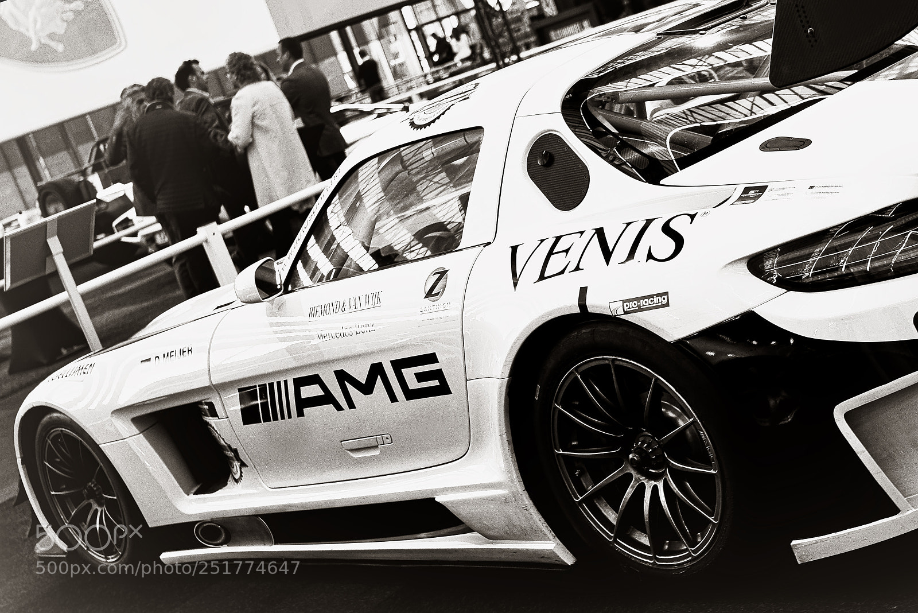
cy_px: 306
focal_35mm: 35
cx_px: 459
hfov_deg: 54.4
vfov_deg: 37.9
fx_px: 893
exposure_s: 1/40
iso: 640
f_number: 2.8
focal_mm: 35
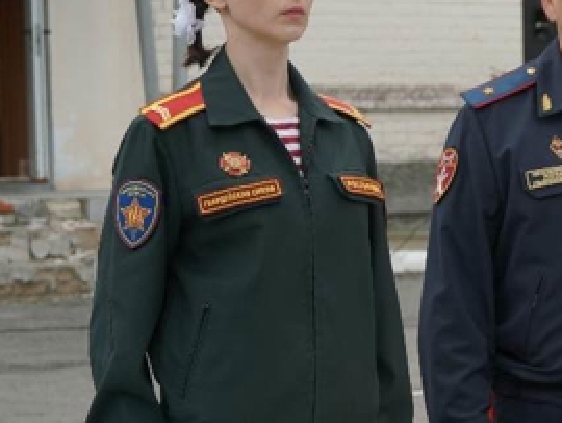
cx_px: 764
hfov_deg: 12.5
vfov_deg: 9.8
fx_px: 2470
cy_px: 256
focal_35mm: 152
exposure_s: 1/160
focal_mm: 38
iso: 100
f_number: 4.5
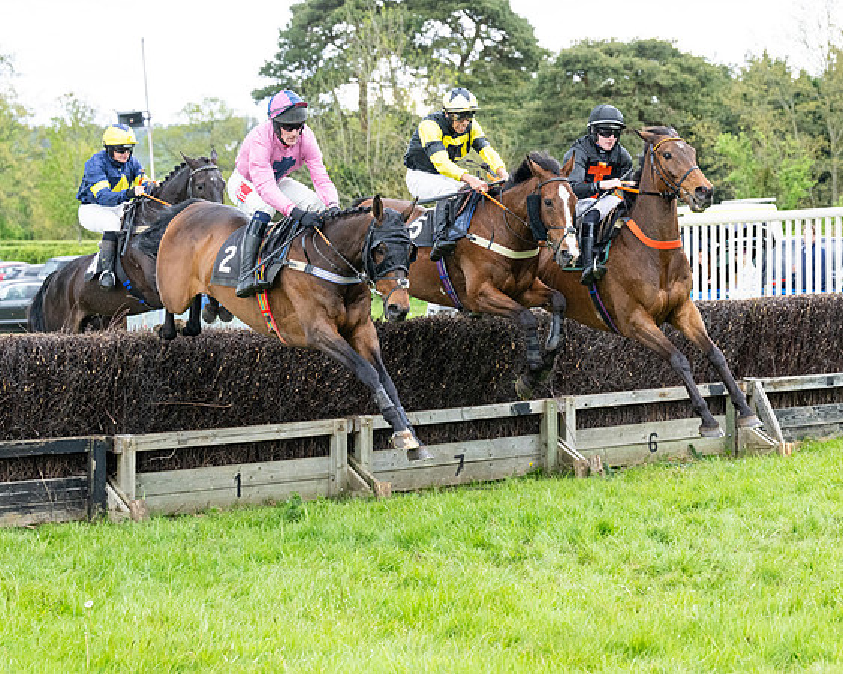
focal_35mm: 99
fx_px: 2475
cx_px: 439
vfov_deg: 15.5
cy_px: 348
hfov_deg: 19.3
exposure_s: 1/1600
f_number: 4
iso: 1000
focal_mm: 70
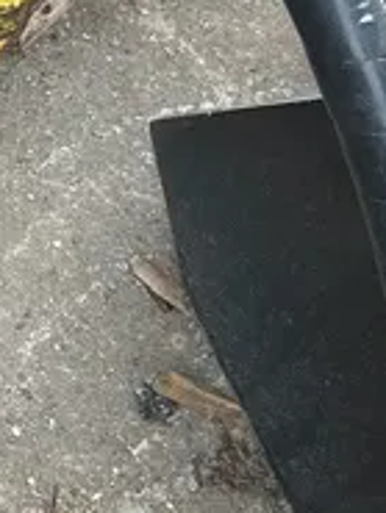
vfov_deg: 18.4
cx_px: -264
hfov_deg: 13.2
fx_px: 1530
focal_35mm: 103
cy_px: -51
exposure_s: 1/168
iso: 40
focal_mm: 5.7
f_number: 1.5
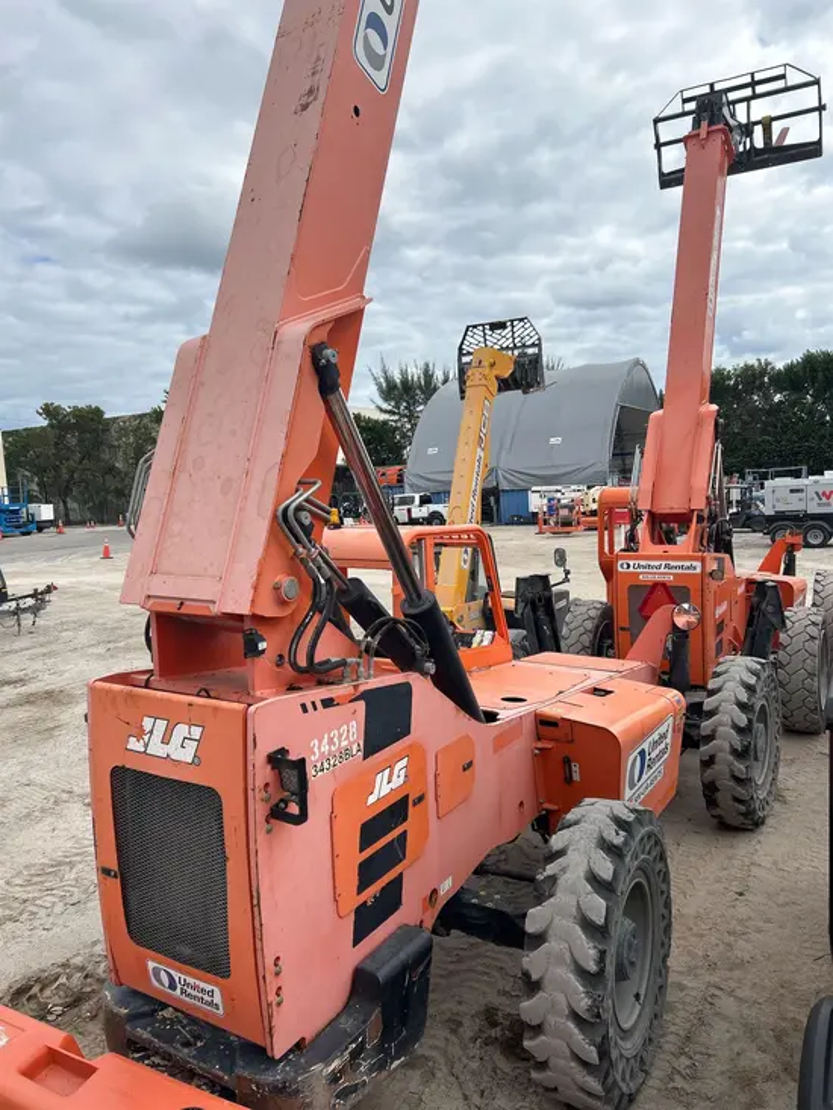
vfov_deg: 67.3
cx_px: 416
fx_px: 834
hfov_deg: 53.1
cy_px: 555
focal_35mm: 26
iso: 50
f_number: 1.5
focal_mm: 5.7
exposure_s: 1/4274
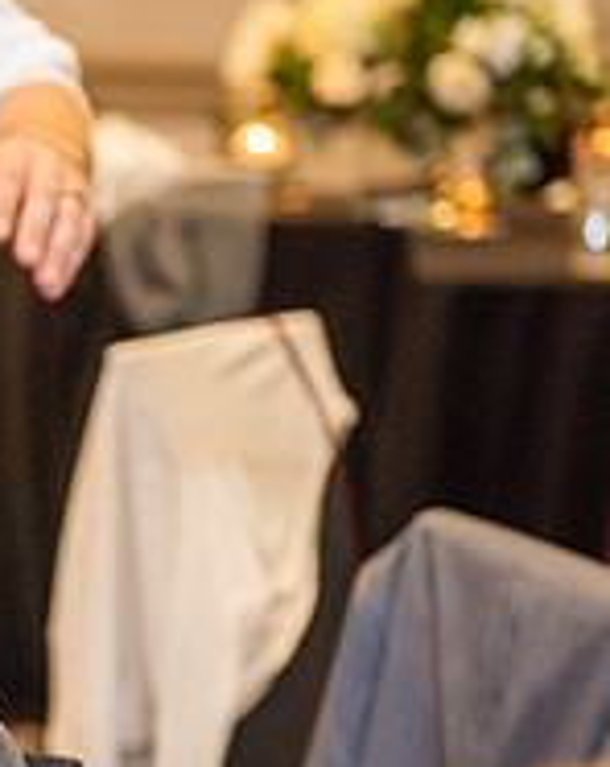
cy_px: 621
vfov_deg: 11.0
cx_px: -404
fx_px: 3985
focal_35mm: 176
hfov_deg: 8.5
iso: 1600
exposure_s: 1/125
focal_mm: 60
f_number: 2.8
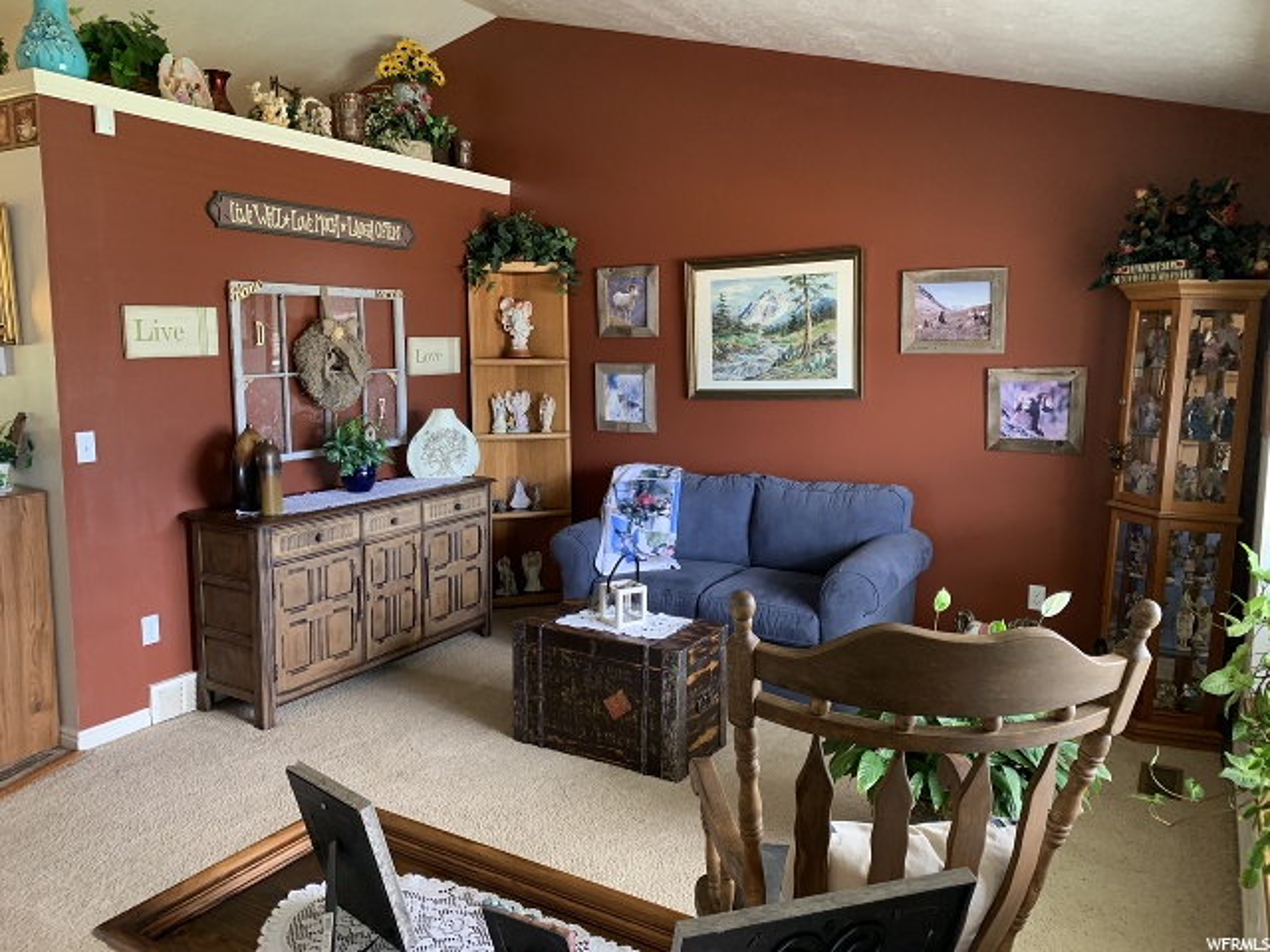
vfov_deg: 53.1
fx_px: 954
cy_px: 476
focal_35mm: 26
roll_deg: -0.4
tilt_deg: -6.7
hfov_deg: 67.3
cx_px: 635
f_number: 1.8
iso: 200
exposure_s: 1/60
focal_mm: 4.25
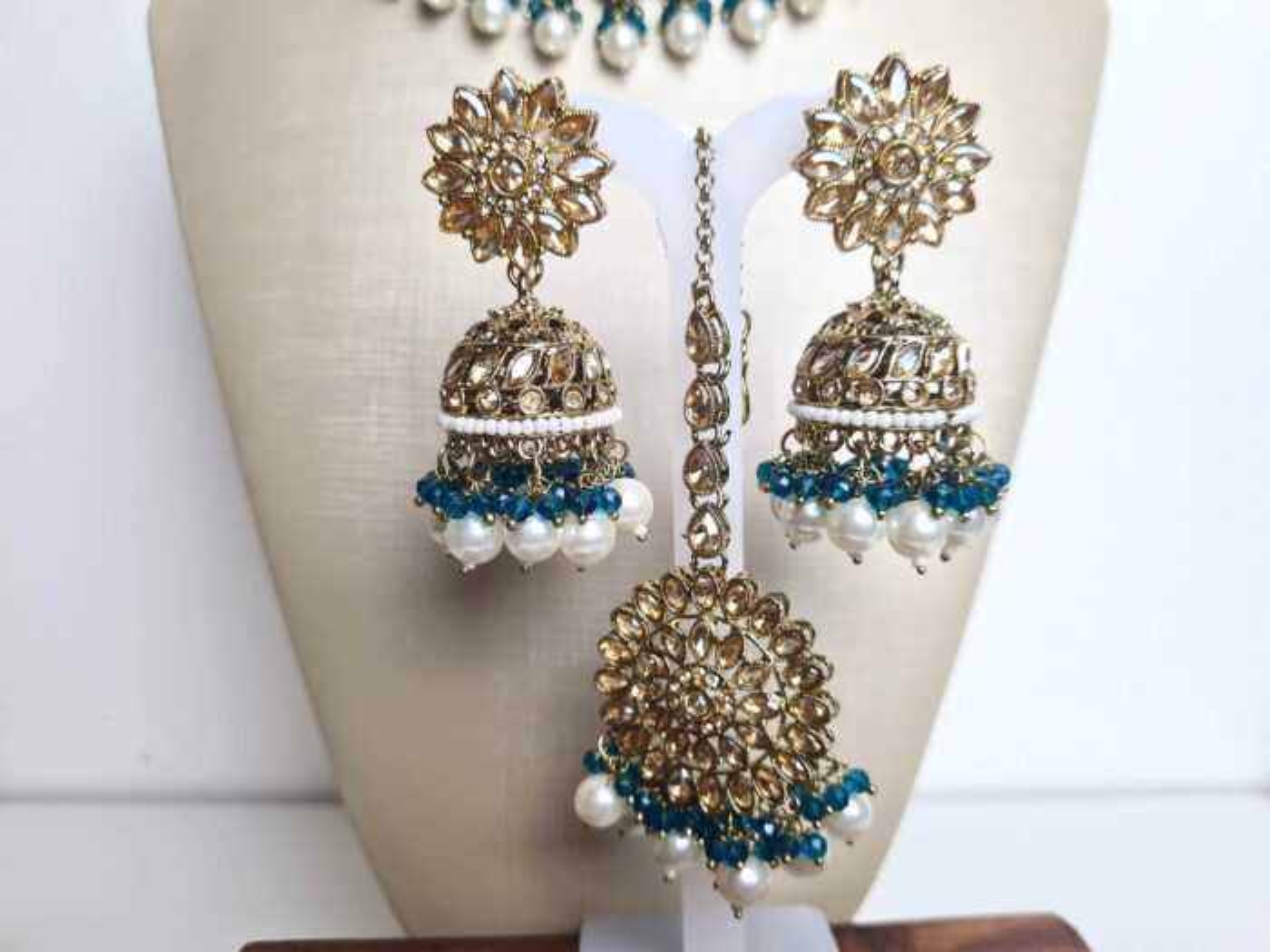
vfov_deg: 53.1
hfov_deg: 67.3
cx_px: 635
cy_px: 476
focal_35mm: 26
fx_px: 954
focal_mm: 5.4
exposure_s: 1/142
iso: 50
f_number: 1.8
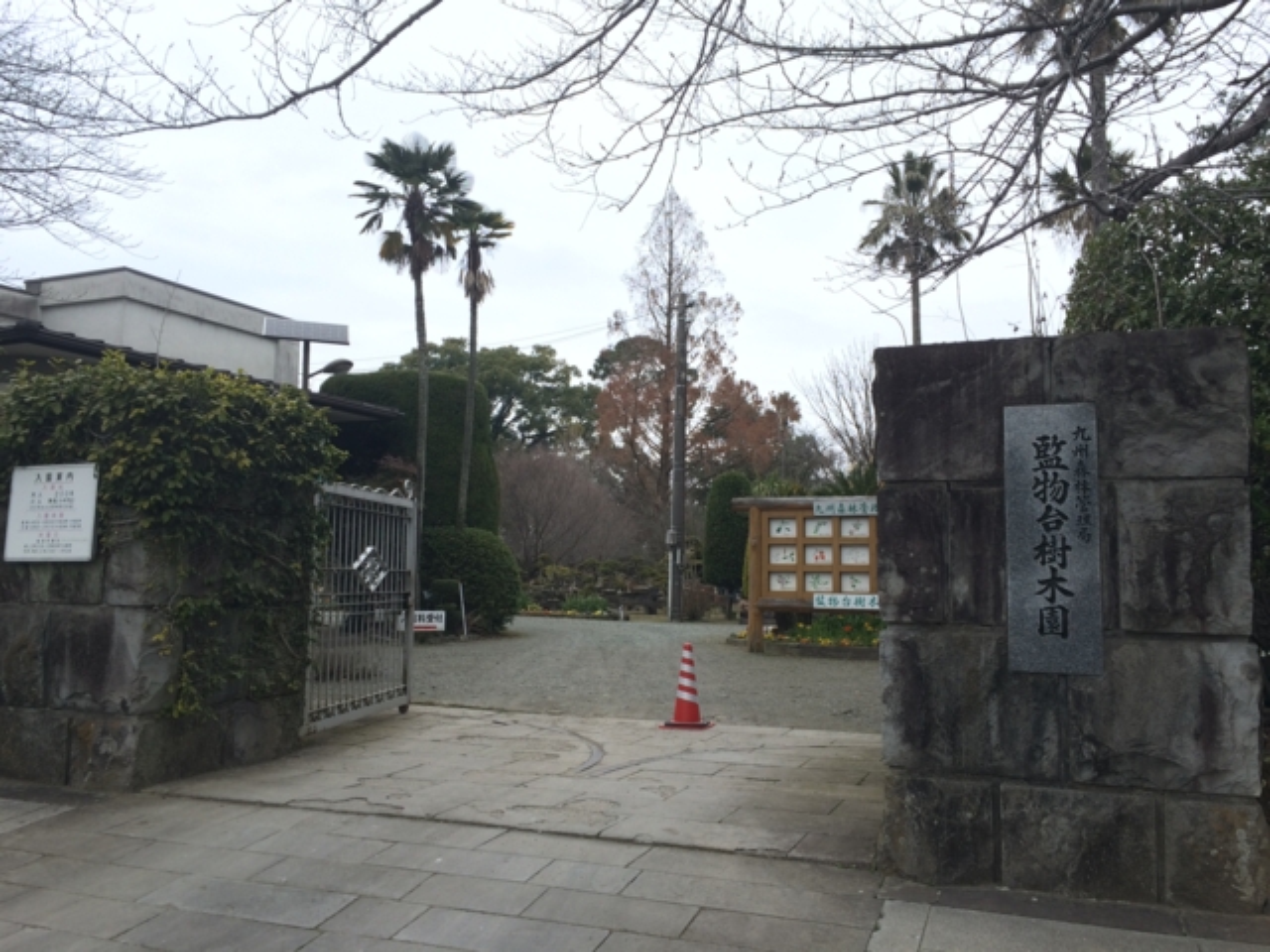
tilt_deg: +5.8
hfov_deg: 61.7
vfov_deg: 48.2
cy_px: 476
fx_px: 1064
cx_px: 635
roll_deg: +0.2
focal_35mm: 29
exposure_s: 1/275
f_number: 2.2
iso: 32
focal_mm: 4.15
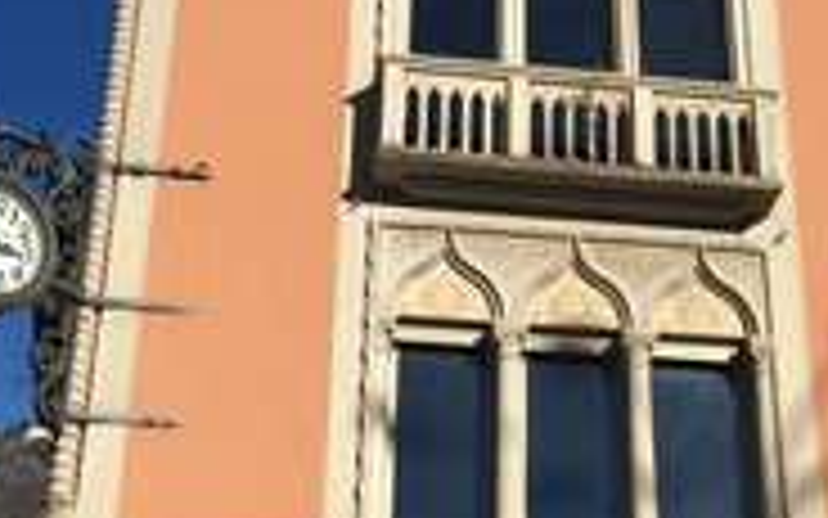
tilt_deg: +28.5
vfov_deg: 16.2
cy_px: 135
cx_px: 580
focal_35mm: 80
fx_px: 1805
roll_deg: +0.2
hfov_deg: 25.6
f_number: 2.2
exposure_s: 1/2331
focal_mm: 4.15
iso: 25
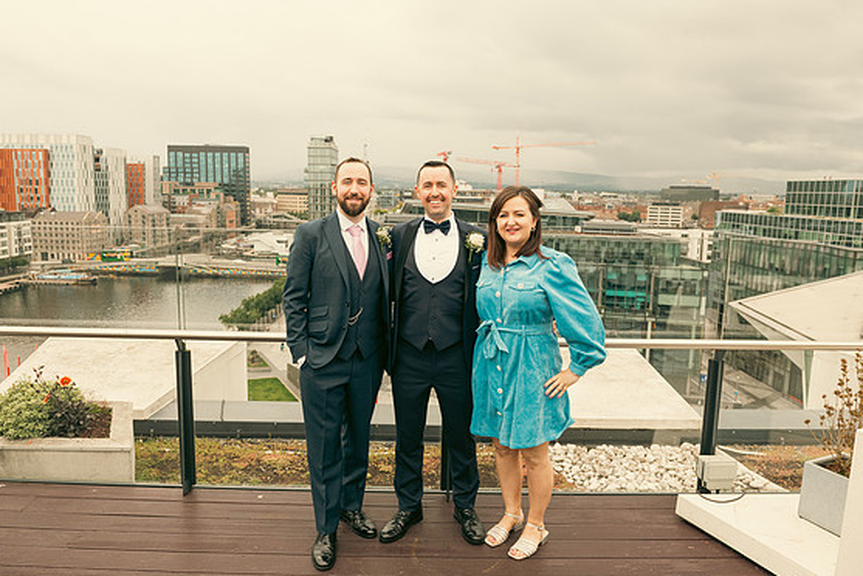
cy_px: 289
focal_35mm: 25
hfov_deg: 71.5
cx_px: 431
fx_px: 600
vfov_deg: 51.3
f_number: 6.3
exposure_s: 1/250
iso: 320
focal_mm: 24
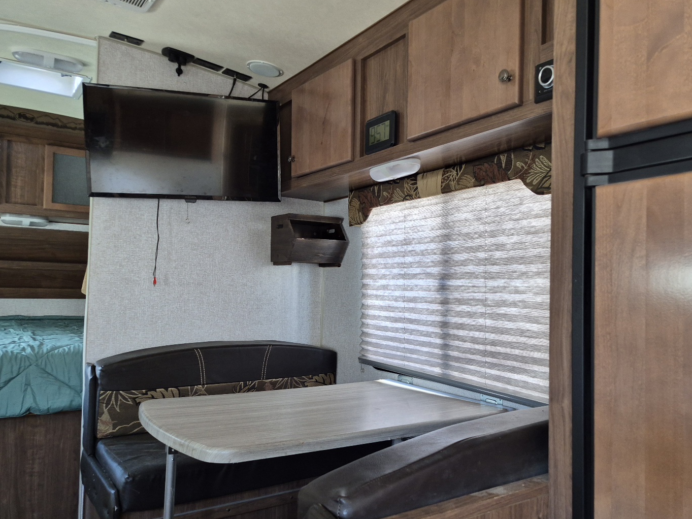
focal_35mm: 27
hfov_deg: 64.9
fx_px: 540
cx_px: 405
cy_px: 273
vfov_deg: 51.3
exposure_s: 1/120
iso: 320
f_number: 1.8
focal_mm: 5.4
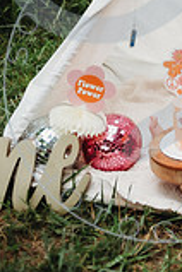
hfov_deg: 18.5
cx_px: 240
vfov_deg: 26.6
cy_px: -46
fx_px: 516
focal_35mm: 68
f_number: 2.8
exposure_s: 1/125
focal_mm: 24
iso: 200
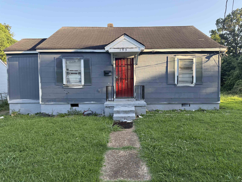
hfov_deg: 71.6
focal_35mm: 24
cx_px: 121
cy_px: 91
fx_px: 168
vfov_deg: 56.8
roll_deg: +0.3
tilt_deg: -2.9
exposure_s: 1/671
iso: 100
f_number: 1.78
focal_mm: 6.76
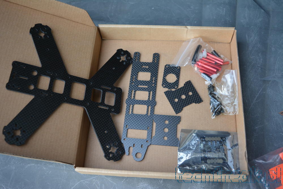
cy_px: 94
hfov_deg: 51.3
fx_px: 295
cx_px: 142
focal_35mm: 38
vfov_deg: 35.5
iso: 640
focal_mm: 25
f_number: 4
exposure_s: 1/60
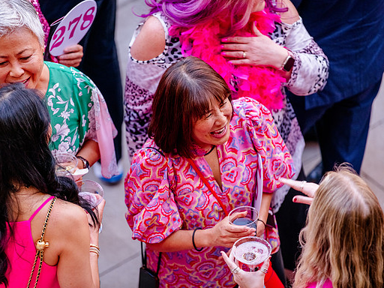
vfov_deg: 6.8
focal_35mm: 218
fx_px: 2418
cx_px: 192
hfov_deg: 9.1
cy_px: 144
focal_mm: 200
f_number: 2.8
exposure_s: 1/250
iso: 1600
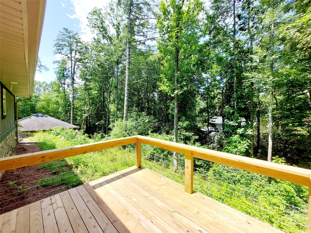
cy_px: 116
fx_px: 117
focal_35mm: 13
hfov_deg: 106.2
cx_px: 156
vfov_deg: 89.9
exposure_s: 1/526
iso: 50
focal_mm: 1.74
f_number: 2.2
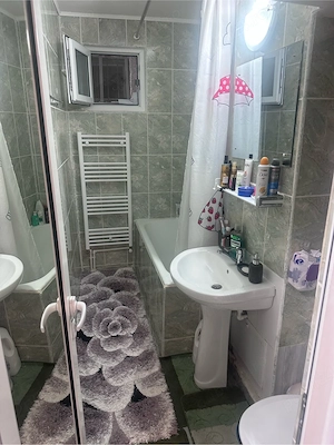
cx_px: 167
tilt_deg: -17.5
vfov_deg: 71.6
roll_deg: -0.3
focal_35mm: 24
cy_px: 222
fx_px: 309
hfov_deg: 56.8
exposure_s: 1/50
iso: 250
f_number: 1.78
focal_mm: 6.86
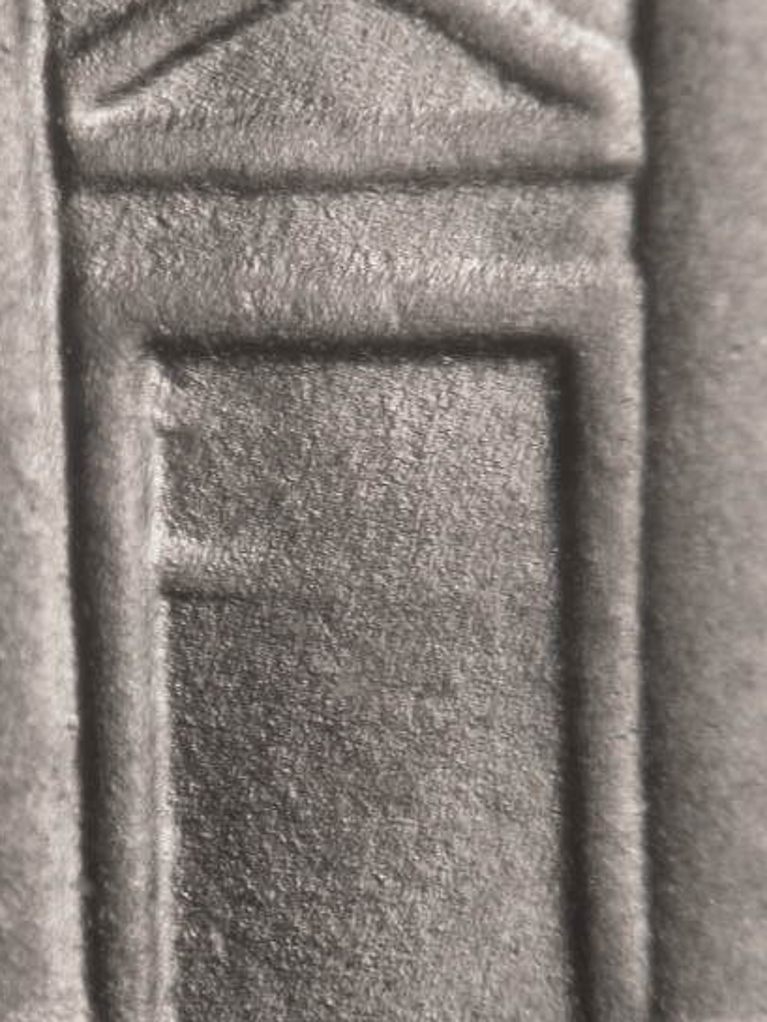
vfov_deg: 11.2
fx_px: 5198
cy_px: 546
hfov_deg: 8.4
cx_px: 351
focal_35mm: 176
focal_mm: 31.1
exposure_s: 1/11.1
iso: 100
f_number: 5
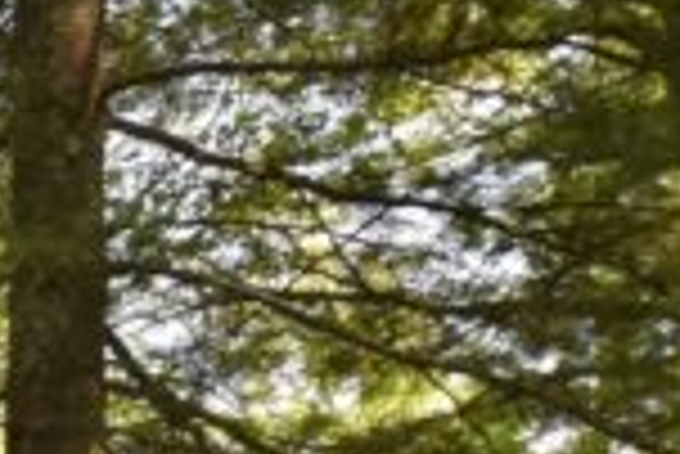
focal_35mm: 119
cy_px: 904
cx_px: -1171
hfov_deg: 11.9
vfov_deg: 10.6
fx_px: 2250
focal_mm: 10
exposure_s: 1/60
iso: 320
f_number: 11
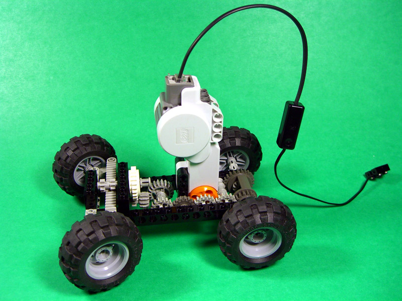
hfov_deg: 49.0
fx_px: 441
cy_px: 150
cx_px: 201
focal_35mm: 38
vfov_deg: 37.7
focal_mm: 7.9
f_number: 2.8
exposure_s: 1/60
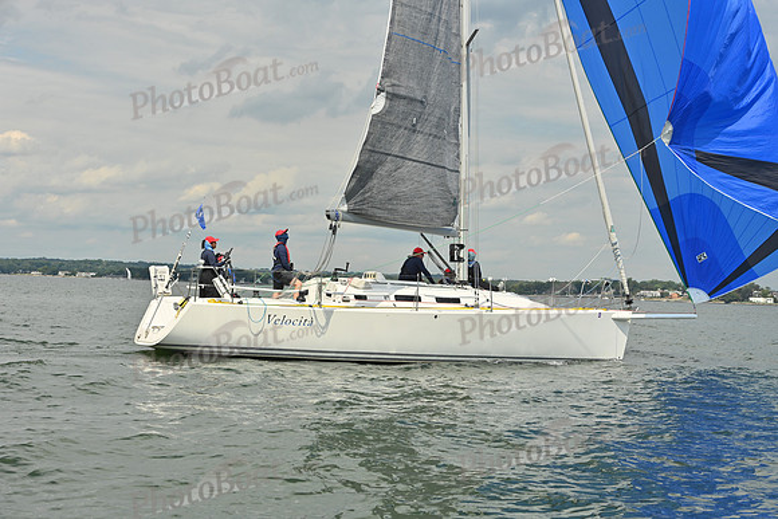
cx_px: 389
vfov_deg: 19.5
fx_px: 1513
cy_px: 260
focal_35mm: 70
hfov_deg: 28.8
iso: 320
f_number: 10
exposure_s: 1/1250
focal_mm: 70
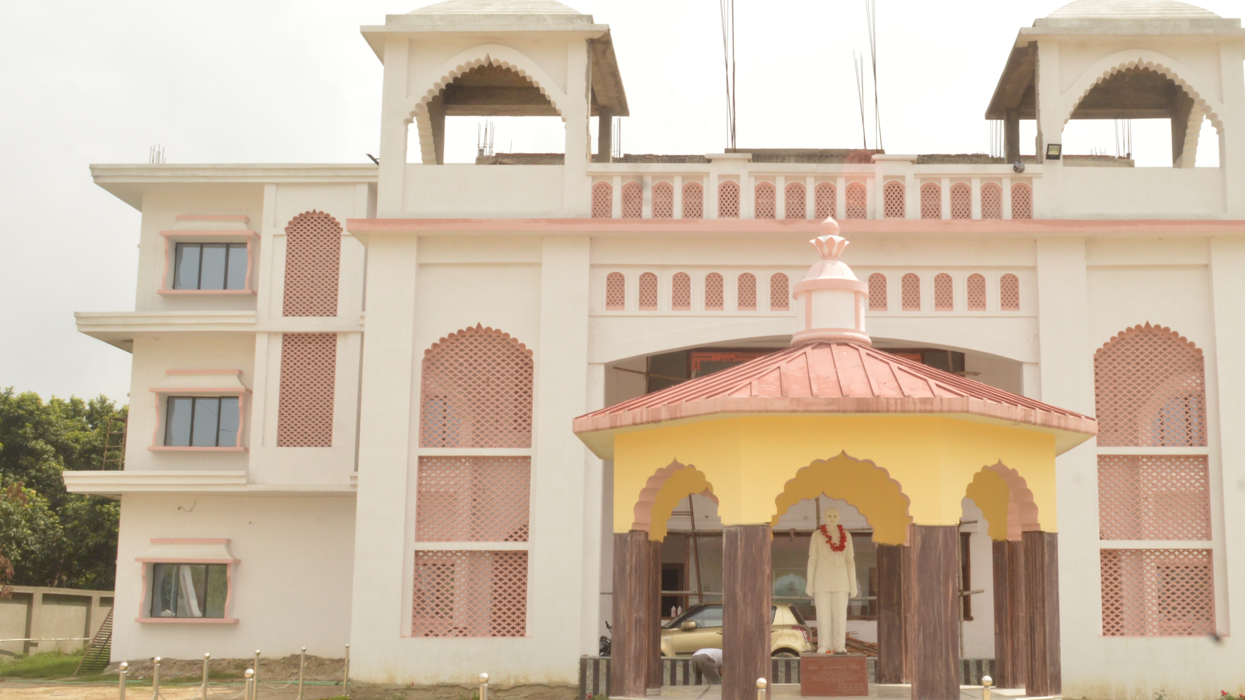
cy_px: 394
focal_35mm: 43
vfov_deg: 27.7
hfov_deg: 47.0
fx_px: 1419
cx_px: 775
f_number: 22
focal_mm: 20
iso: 400
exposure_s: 1/125
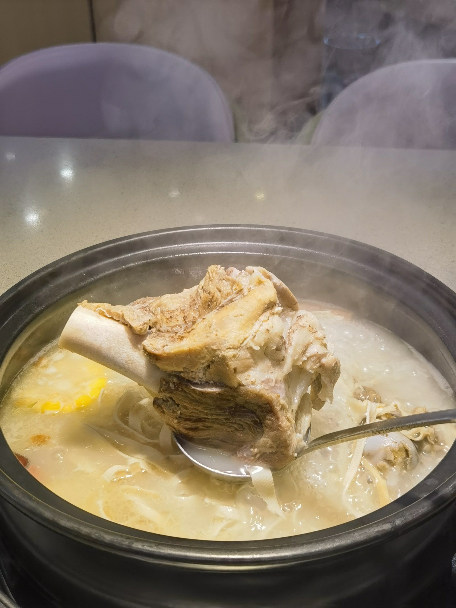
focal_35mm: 41
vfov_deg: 45.8
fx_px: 720
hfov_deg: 35.1
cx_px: 228
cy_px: 304
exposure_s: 1/167
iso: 50
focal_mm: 6.67
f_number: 1.9
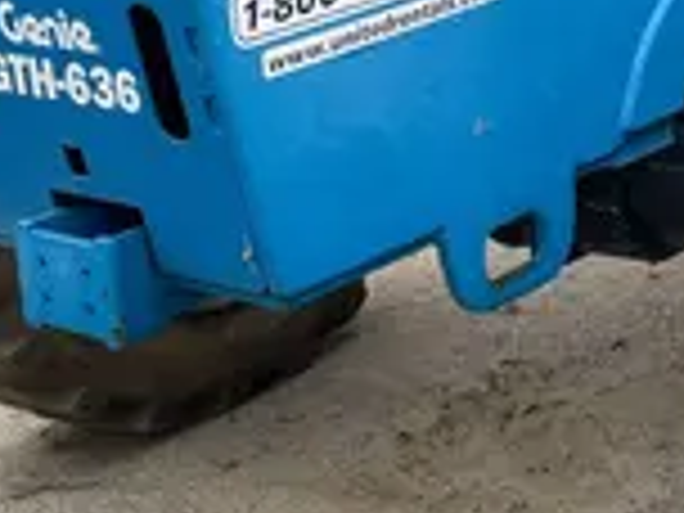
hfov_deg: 20.0
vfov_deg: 15.0
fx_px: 1857
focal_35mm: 94
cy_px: -160
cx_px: 734
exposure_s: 1/882
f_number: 1.6
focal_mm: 4.2
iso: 50
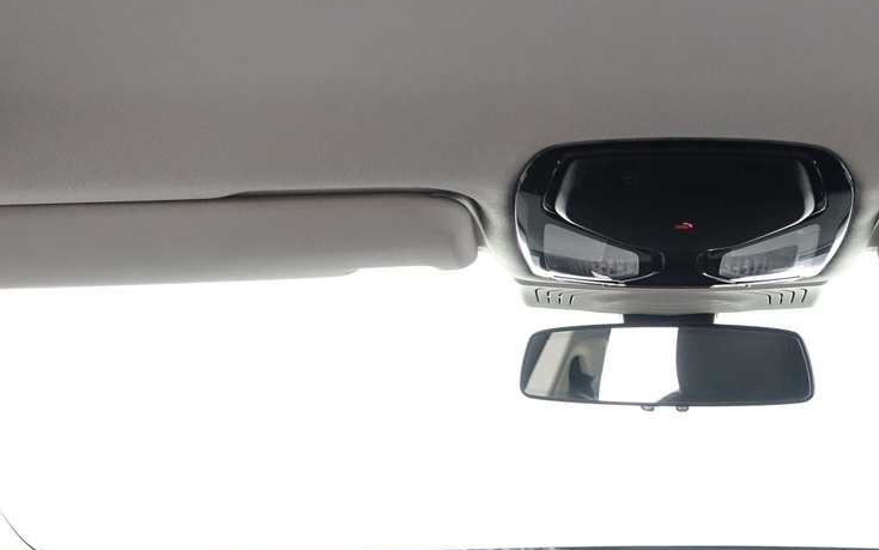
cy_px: 616
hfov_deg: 36.6
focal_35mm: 54
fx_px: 1294
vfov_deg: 22.5
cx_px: 662
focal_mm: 8.8
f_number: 2.5
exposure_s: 1/30
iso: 1000
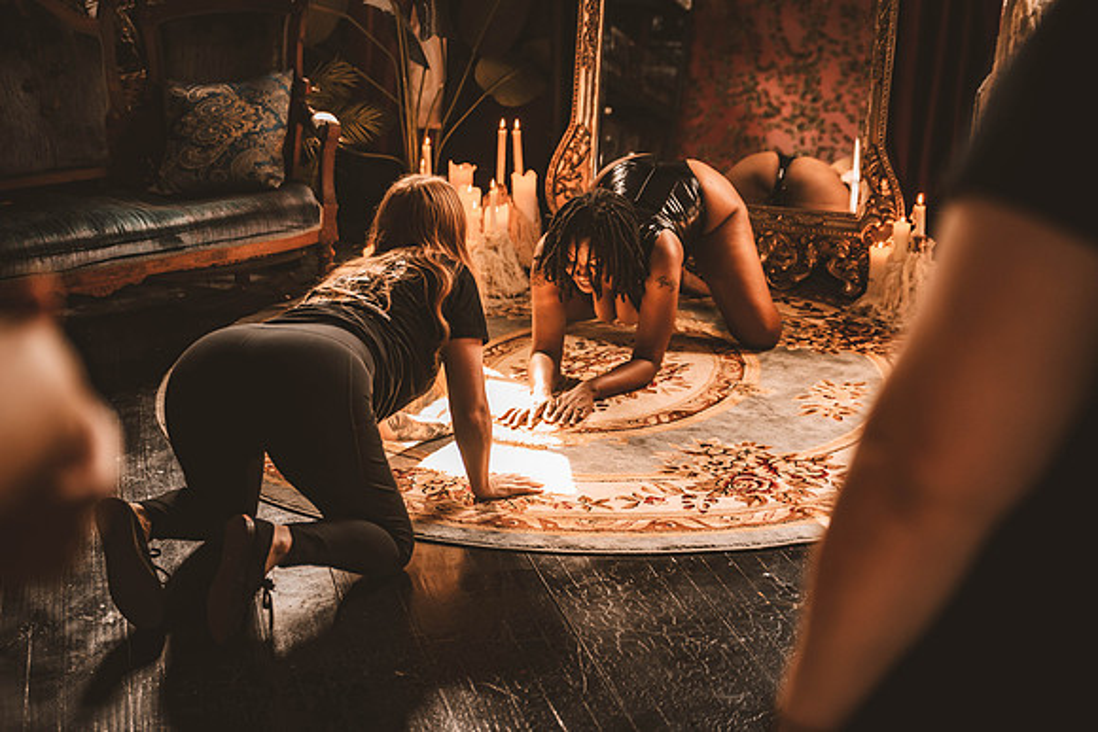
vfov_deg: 24.6
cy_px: 366
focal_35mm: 55
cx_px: 549
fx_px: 1678
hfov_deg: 36.2
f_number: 2.8
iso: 800
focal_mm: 55
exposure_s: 1/200
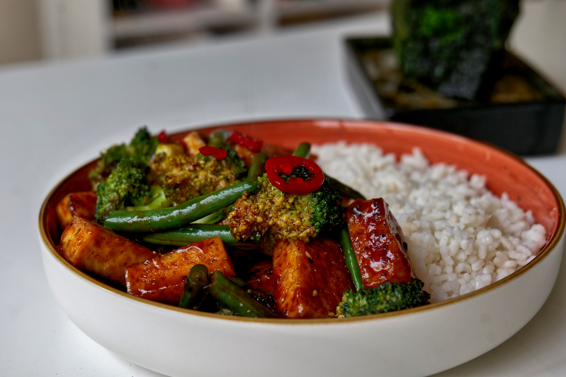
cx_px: 283
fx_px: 943
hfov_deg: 33.4
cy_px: 188
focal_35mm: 60
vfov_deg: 22.6
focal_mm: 60
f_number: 7.1
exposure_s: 1/100
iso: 400
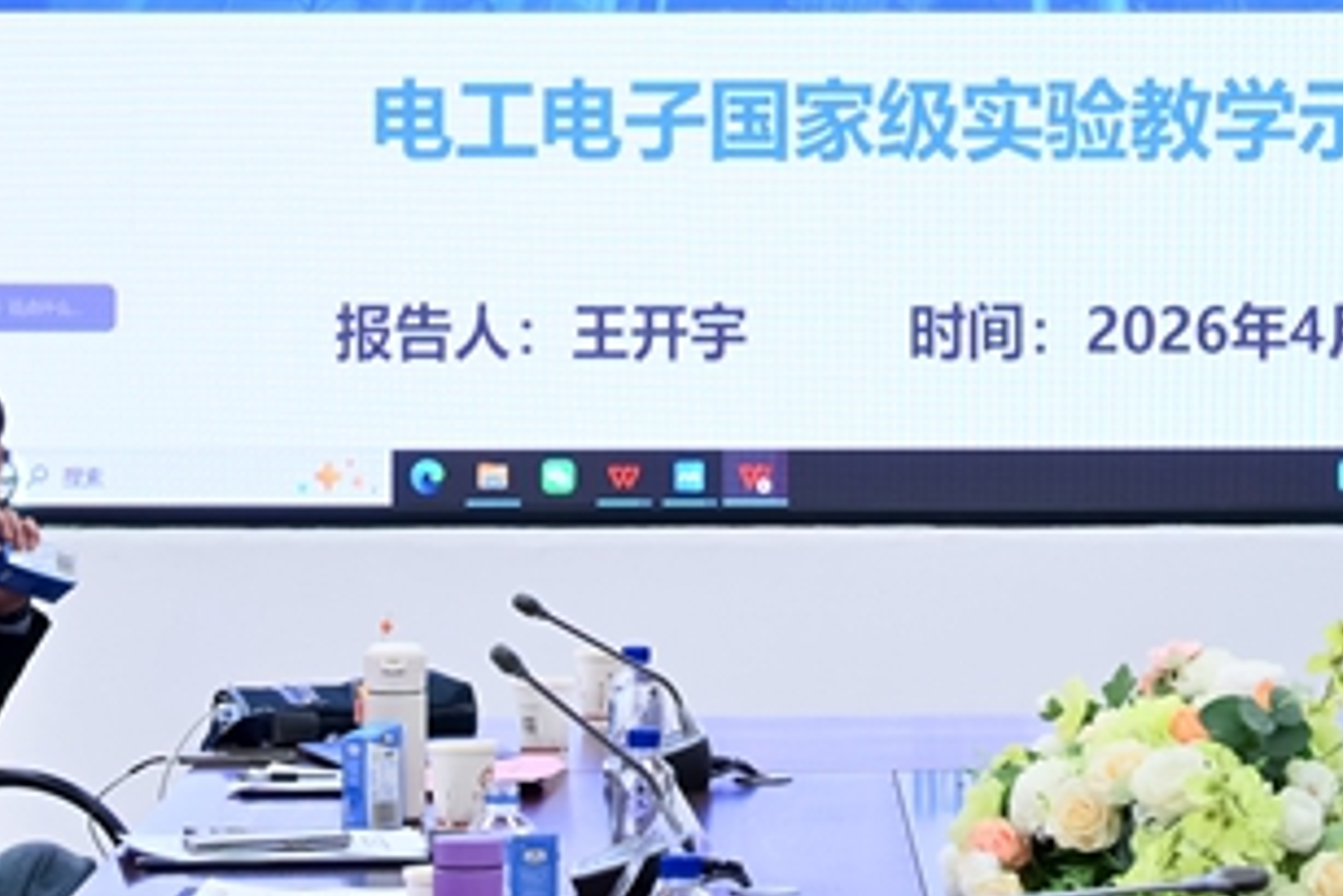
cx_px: 967
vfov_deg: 7.9
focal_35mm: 172
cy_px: -59
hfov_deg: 11.9
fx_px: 6419
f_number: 4.5
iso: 500
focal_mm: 44
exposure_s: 1/60
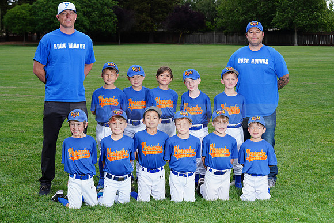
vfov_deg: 19.5
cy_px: 112
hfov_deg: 28.8
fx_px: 650
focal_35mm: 70
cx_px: 167
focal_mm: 70
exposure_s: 1/200
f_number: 8
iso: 200
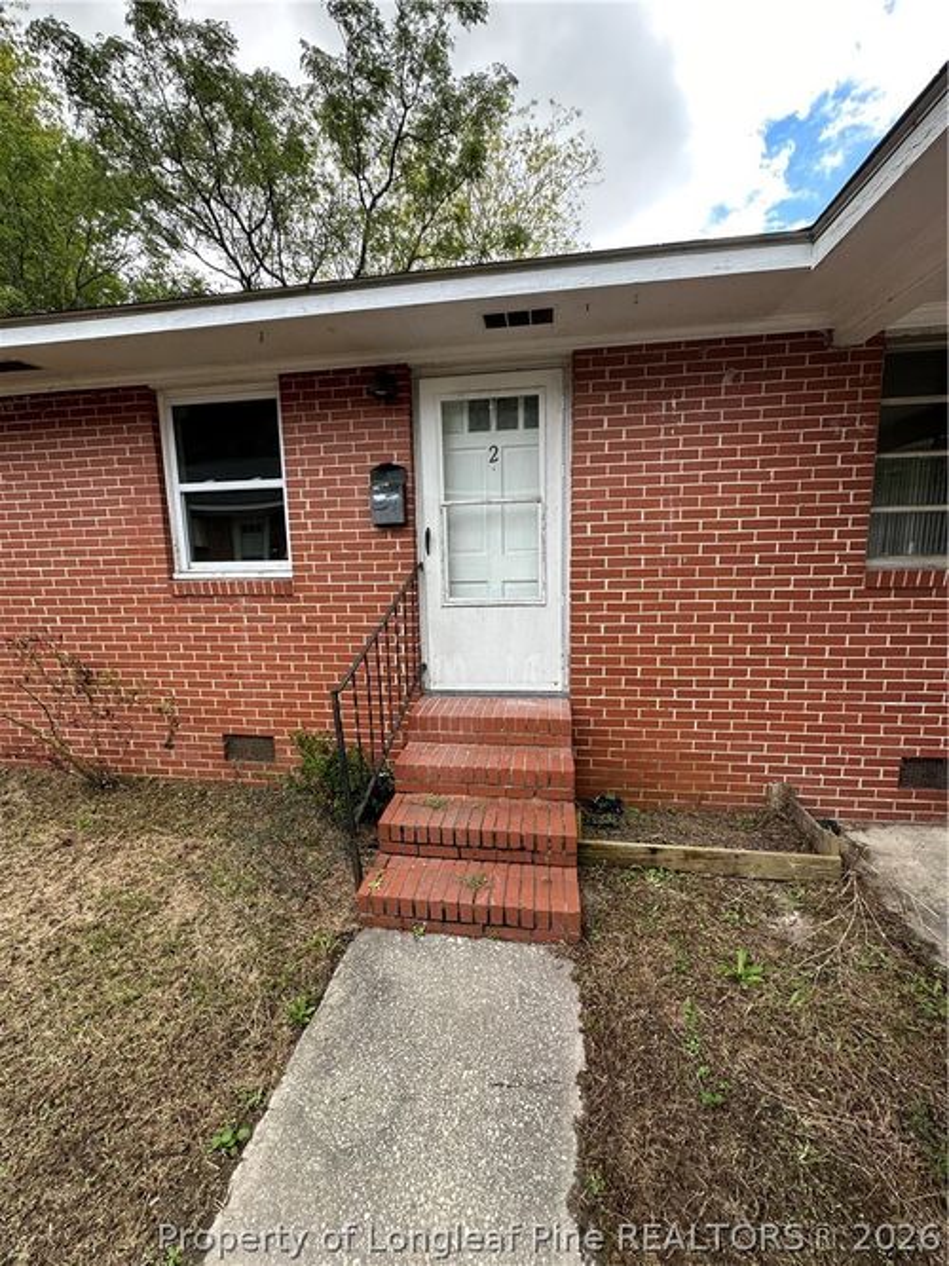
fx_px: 512
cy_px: 633
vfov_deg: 102.1
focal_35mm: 14
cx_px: 474
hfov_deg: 85.7
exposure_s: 1/364
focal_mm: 2.22
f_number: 2.2
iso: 40
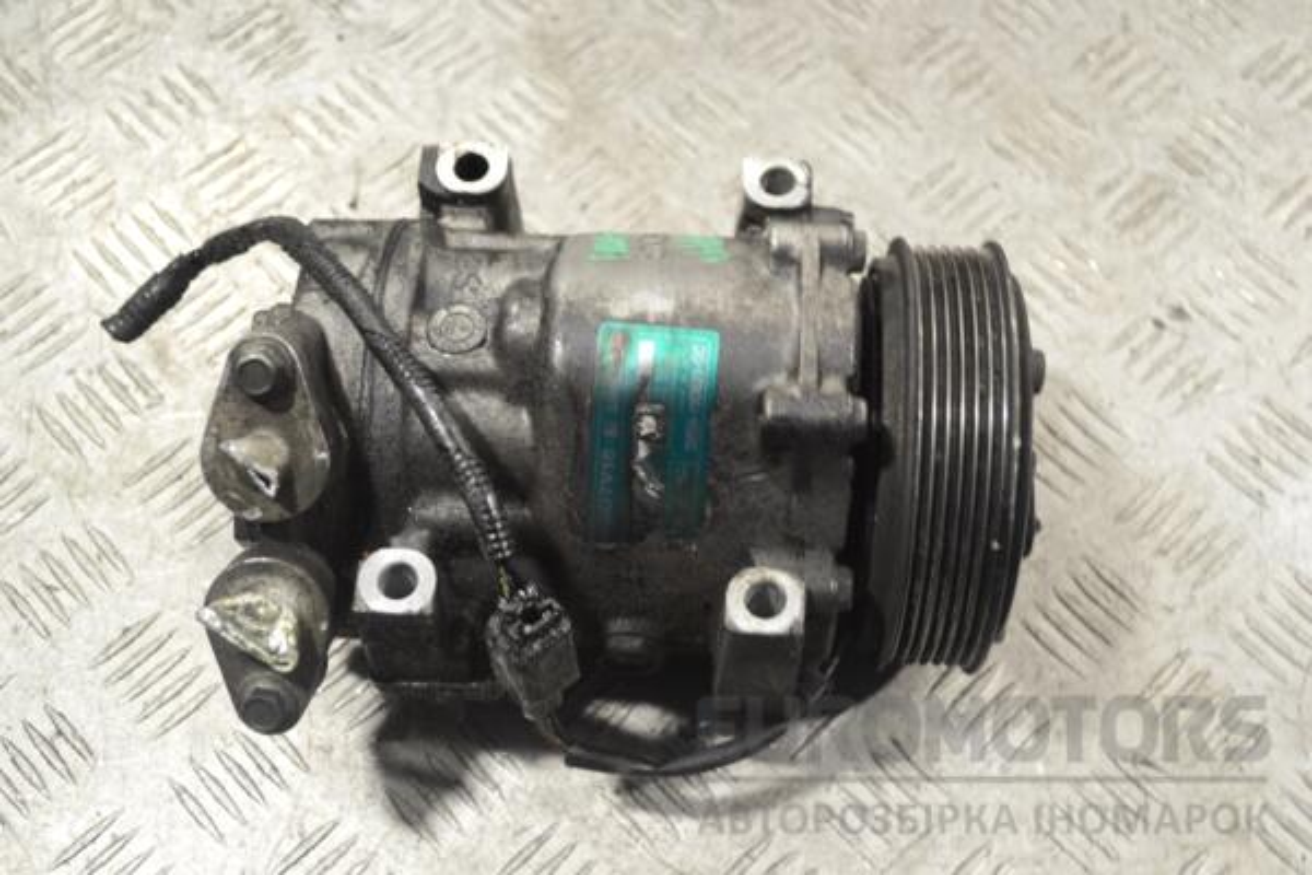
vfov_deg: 28.1
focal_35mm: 48
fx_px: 1749
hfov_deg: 41.1
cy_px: 438
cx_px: 656
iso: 220
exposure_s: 1/30
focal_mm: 32
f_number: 4.8
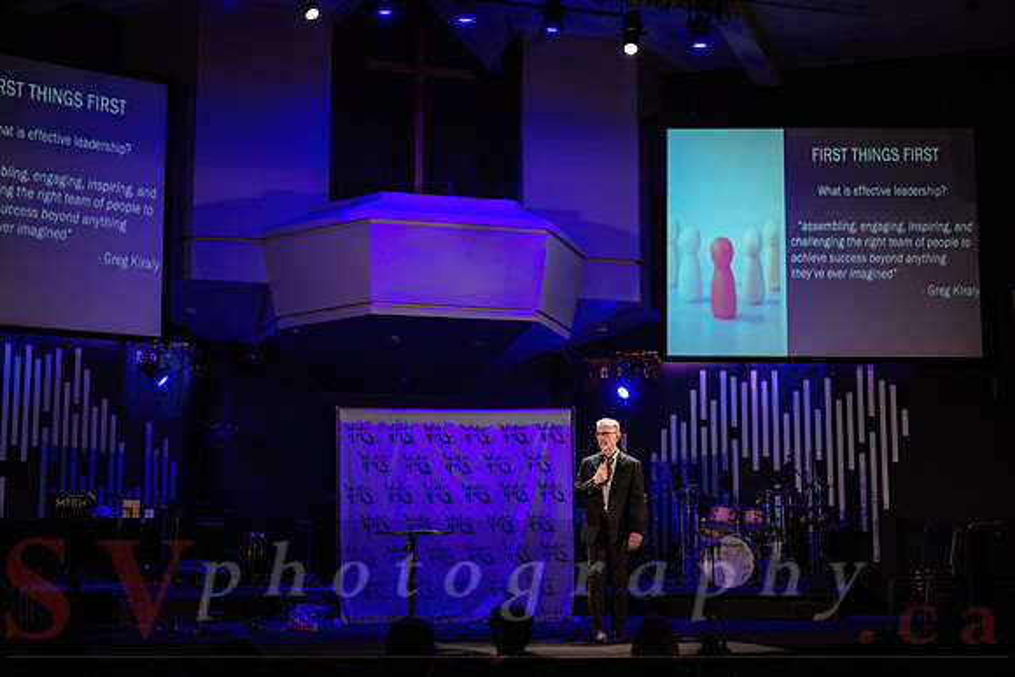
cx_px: 508
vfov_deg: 26.5
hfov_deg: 38.9
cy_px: 338
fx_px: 1438
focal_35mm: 51
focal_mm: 51
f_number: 3.2
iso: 1600
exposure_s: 1/500
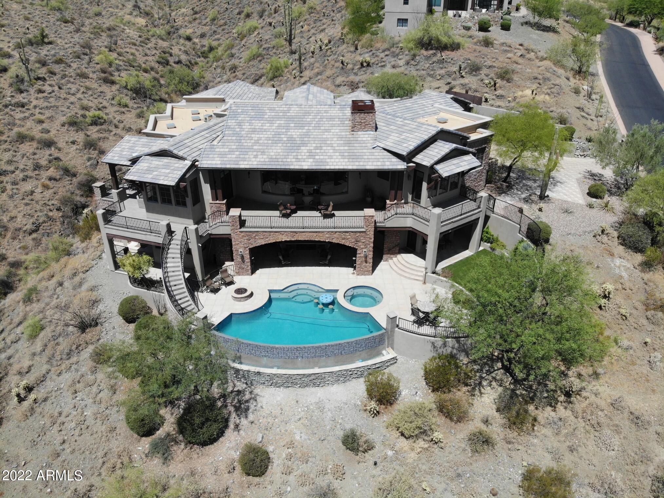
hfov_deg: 71.6
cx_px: 332
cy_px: 249
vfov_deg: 56.8
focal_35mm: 24
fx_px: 460
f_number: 2.8
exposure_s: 1/1205
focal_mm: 4.5
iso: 100
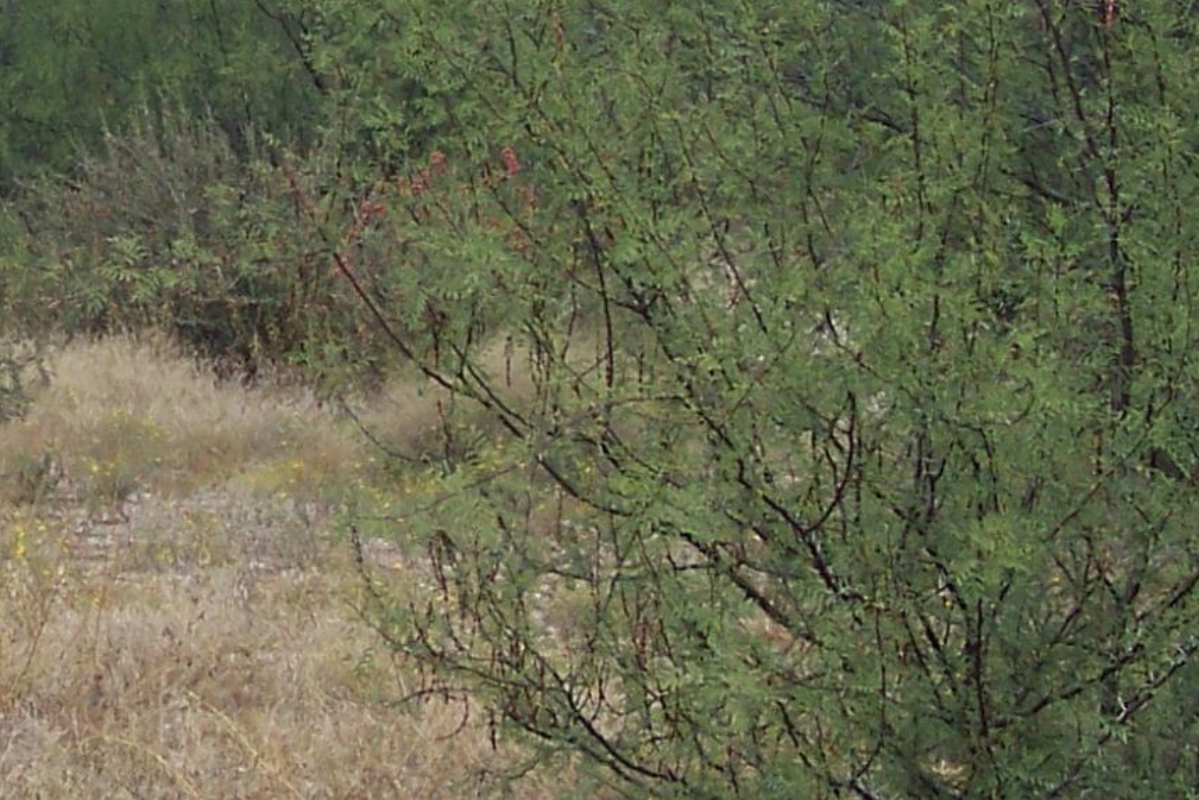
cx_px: 187
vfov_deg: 7.7
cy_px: 183
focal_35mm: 178
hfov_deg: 11.5
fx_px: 5929
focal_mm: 7.6
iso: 64
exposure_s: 1/800
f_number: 2.8
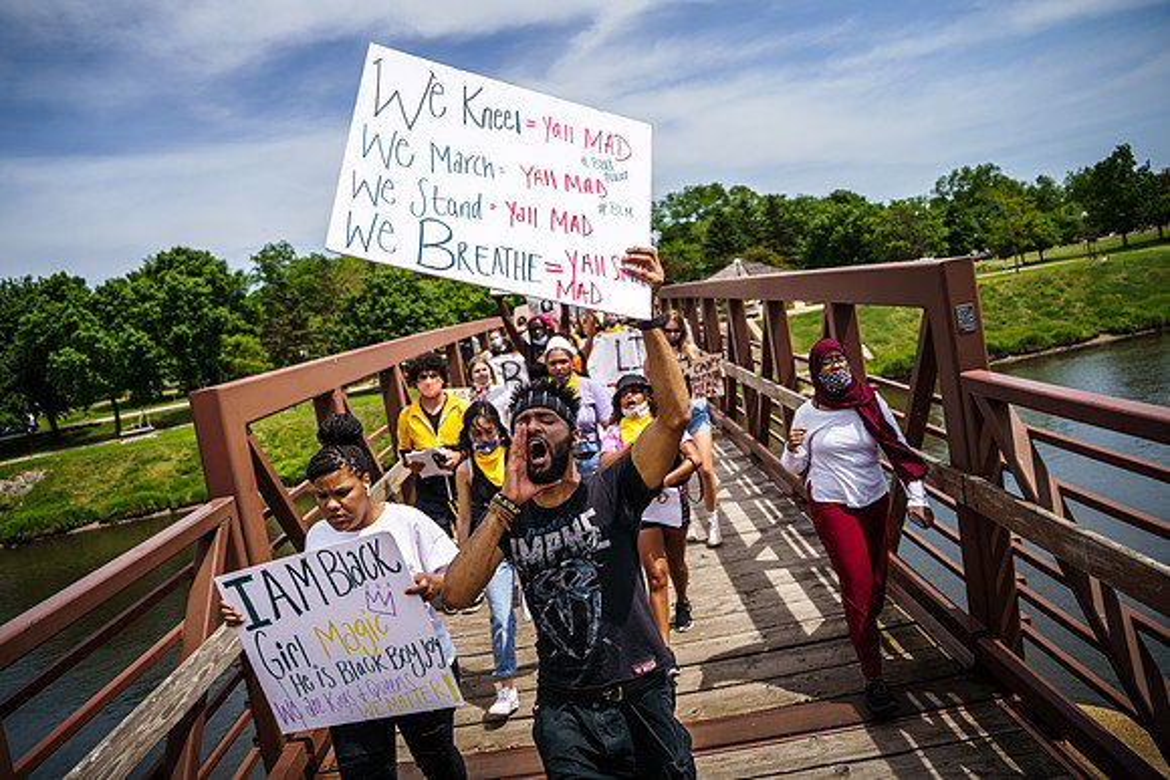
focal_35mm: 25
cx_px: 550
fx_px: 827
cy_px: 366
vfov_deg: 50.5
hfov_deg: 70.5
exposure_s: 1/5000
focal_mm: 24
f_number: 2.8
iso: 200
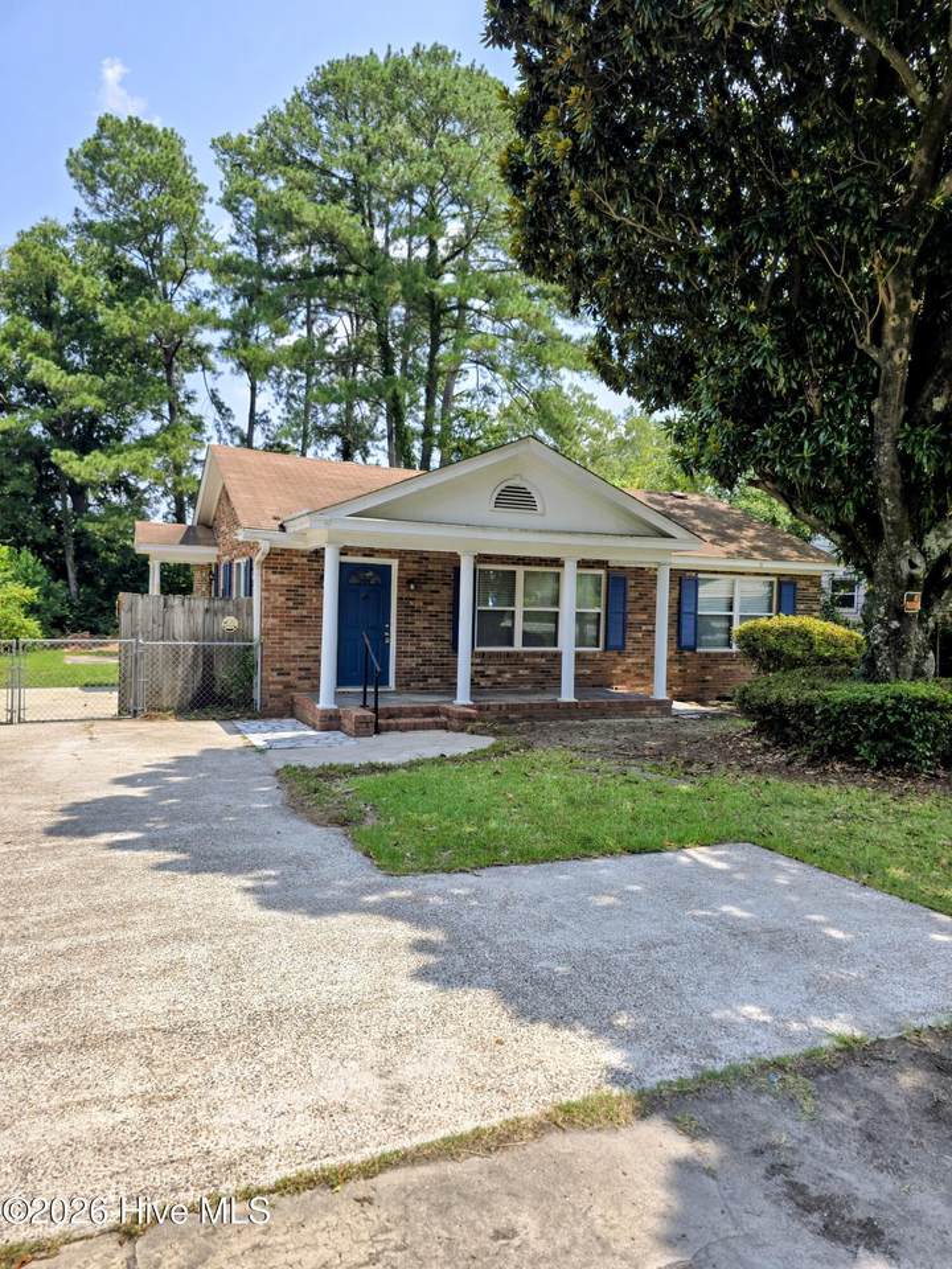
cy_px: 634
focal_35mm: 23
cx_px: 476
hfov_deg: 58.9
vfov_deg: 73.9
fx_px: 843
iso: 12
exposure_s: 1/465
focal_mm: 6.3
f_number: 1.7
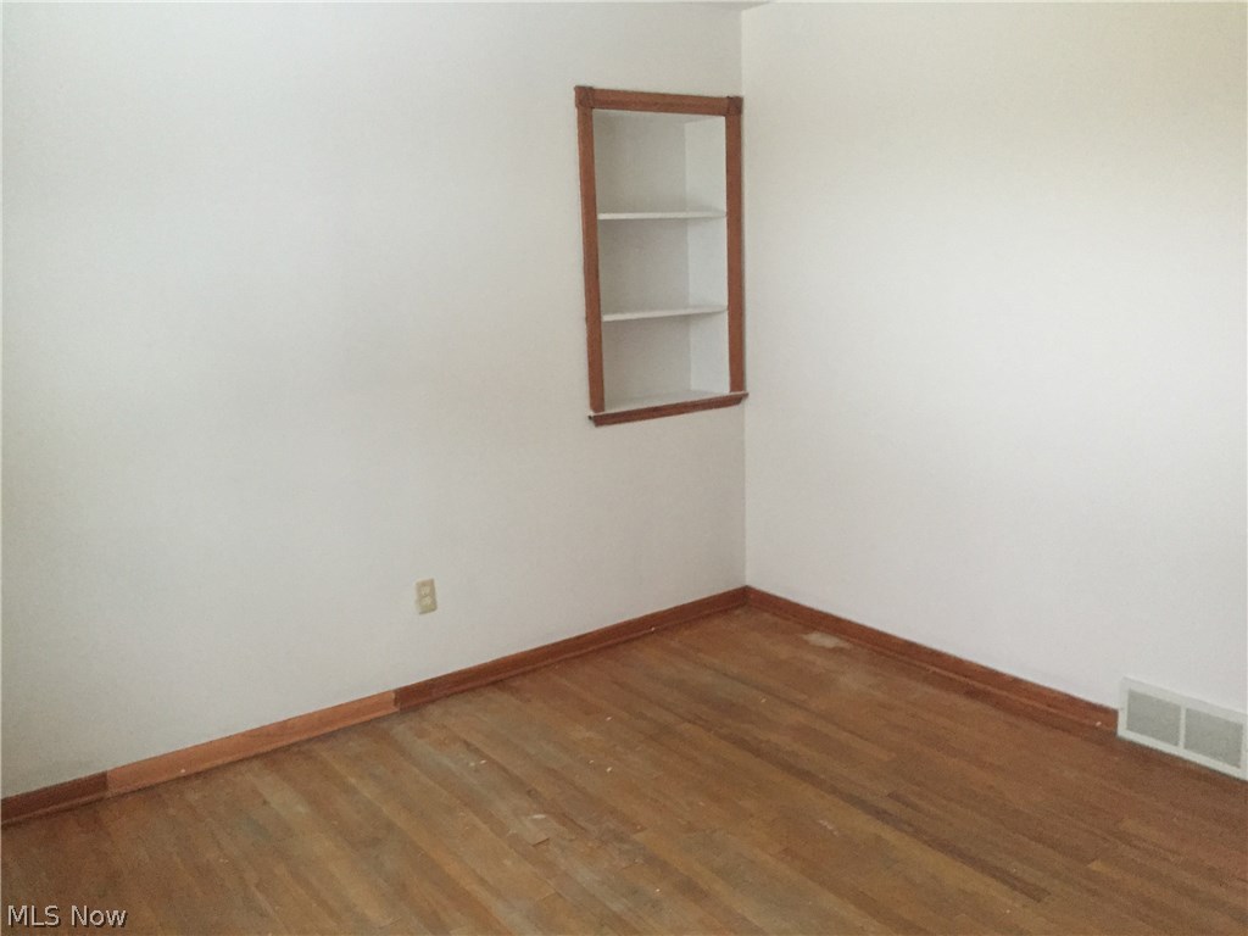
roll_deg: +2.5
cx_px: 624
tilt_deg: -13.8
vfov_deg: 48.2
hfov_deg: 61.7
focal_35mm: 29
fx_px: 1046
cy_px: 468
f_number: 2.2
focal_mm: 4.15
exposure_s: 1/17
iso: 250
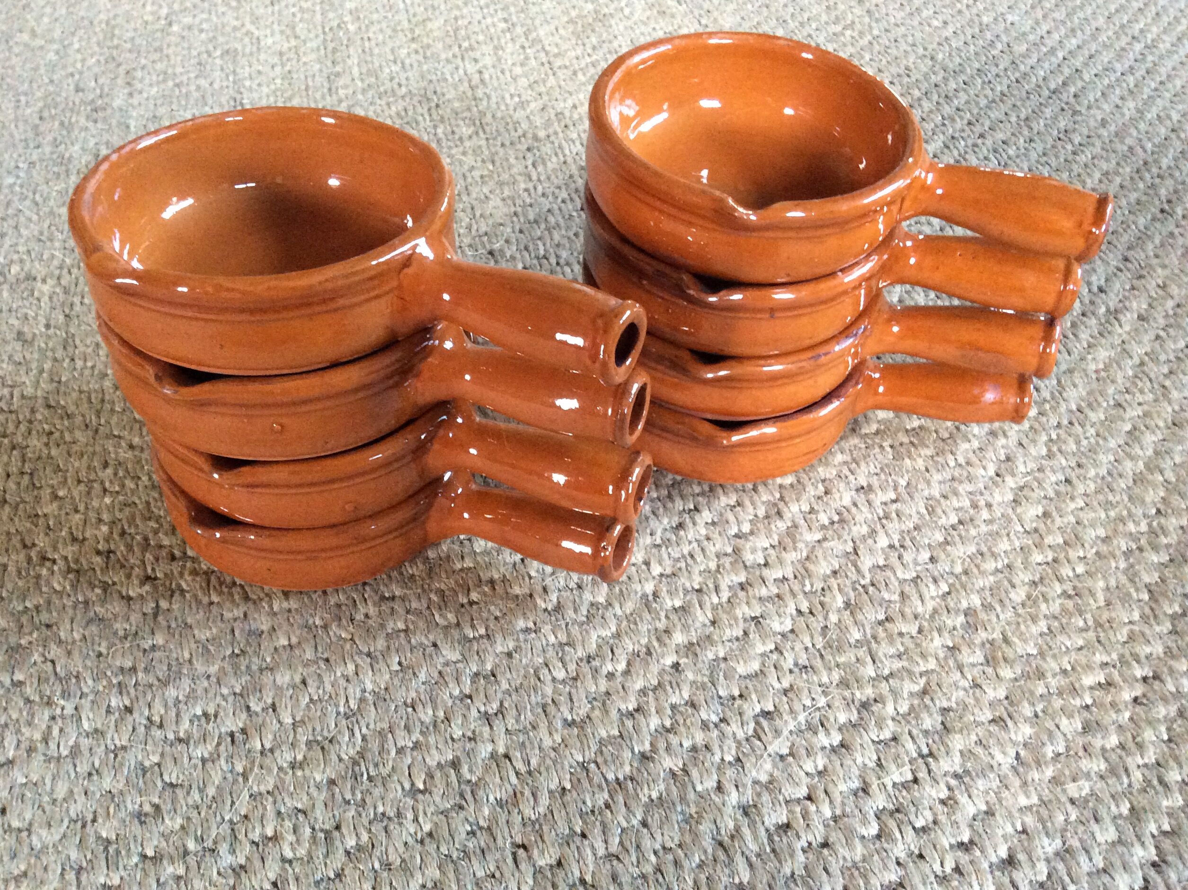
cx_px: 576
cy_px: 434
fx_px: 1132
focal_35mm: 33
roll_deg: +0.7
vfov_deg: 42.9
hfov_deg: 55.3
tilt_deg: -44.6
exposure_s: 1/17
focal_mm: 3.3
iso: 320
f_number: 2.4
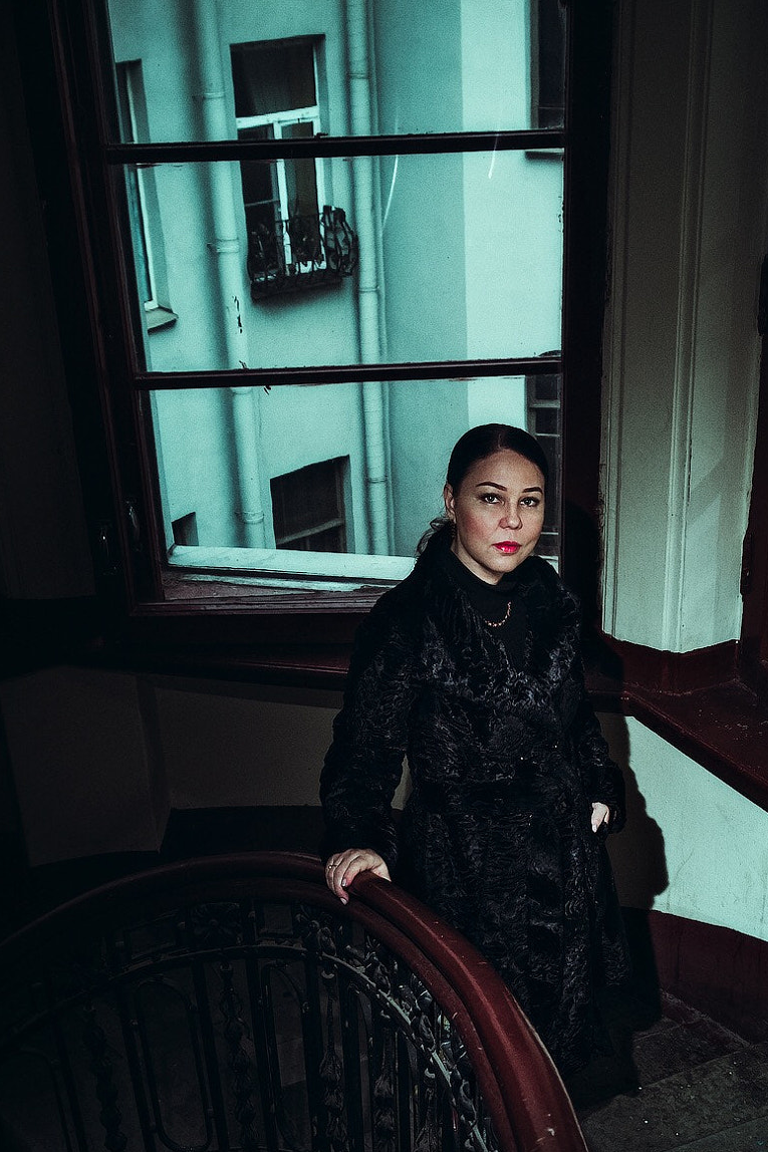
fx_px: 1472
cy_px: 737
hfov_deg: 29.1
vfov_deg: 42.4
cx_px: 482
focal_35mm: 46
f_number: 5.6
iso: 800
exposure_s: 1/180
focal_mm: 22.3
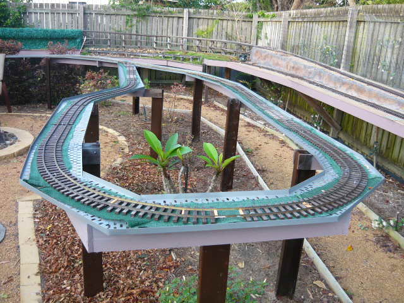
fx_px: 385
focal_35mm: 33
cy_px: 152
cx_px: 202
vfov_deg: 42.9
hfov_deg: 55.4
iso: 100
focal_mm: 5.5
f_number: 2.8
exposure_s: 1/60
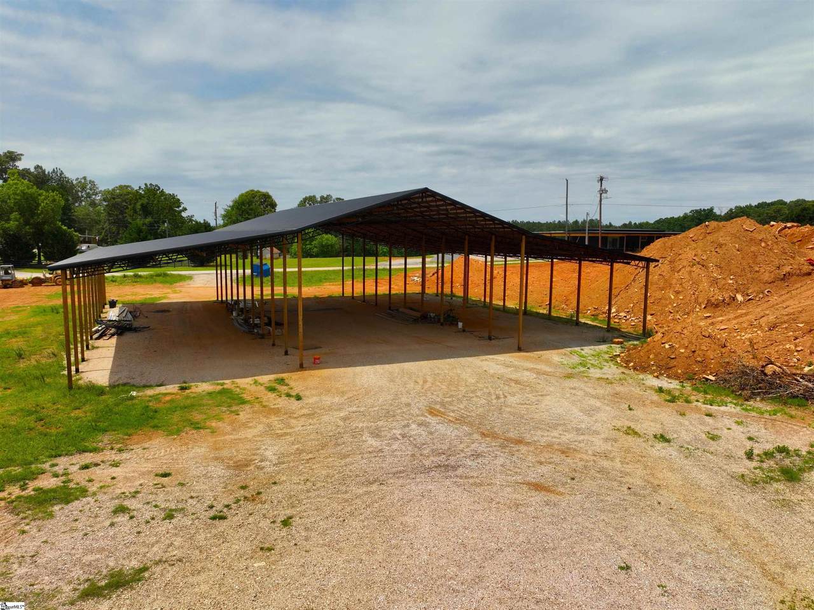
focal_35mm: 24
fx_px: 564
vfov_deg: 56.8
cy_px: 305
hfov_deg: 71.6
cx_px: 407
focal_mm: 12.29
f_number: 2.8
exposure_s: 1/400
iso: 100
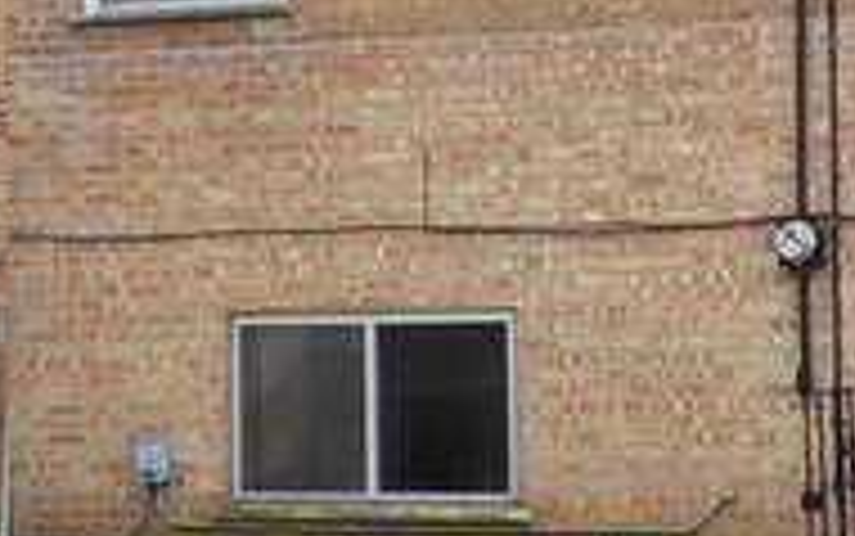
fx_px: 2495
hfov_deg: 18.4
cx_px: 1022
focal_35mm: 107
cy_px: 270
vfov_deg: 12.3
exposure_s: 1/100
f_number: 3.3
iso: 125
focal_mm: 4.1
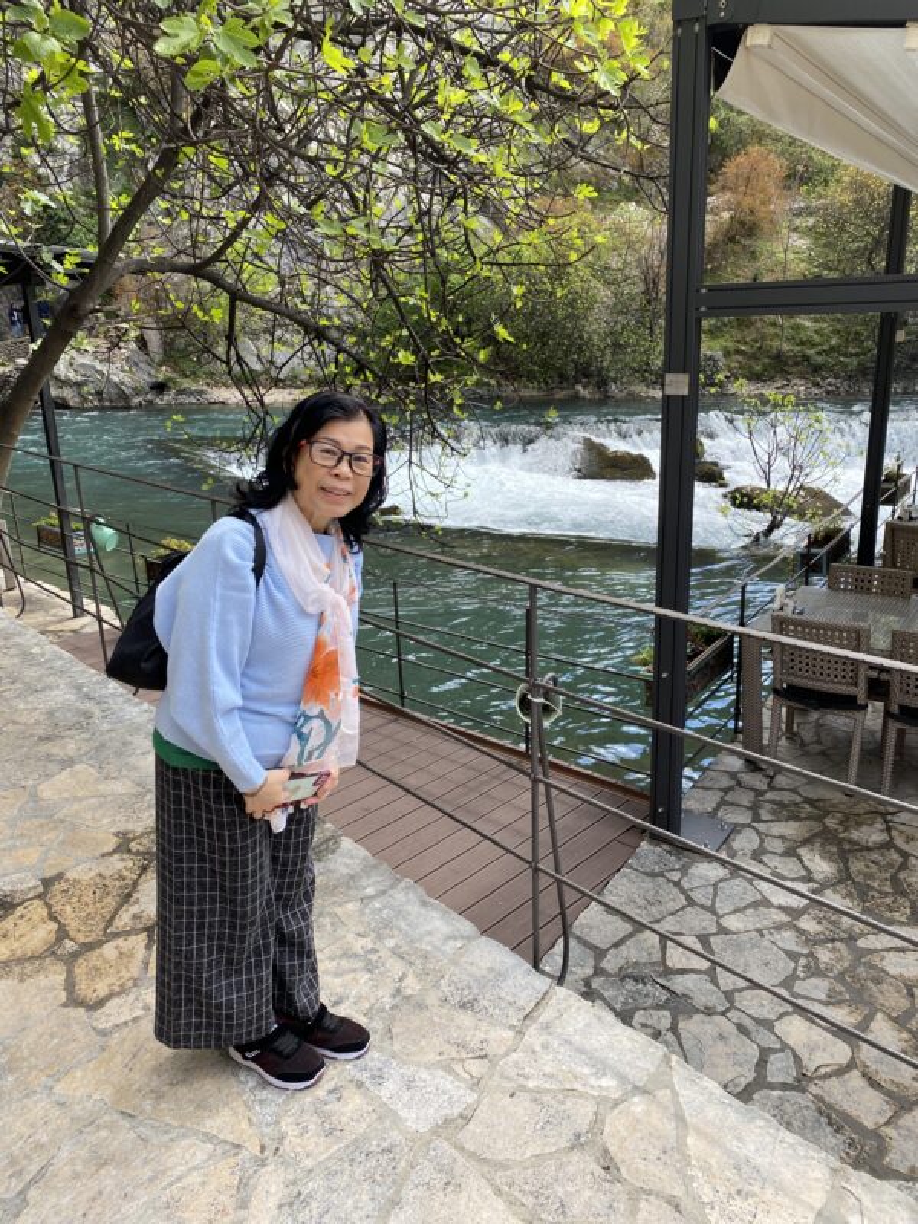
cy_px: 612
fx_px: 919
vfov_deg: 67.3
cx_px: 459
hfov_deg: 53.1
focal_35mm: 26
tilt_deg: -16.0
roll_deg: +2.3
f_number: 1.8
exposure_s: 1/465
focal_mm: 4.25
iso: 32
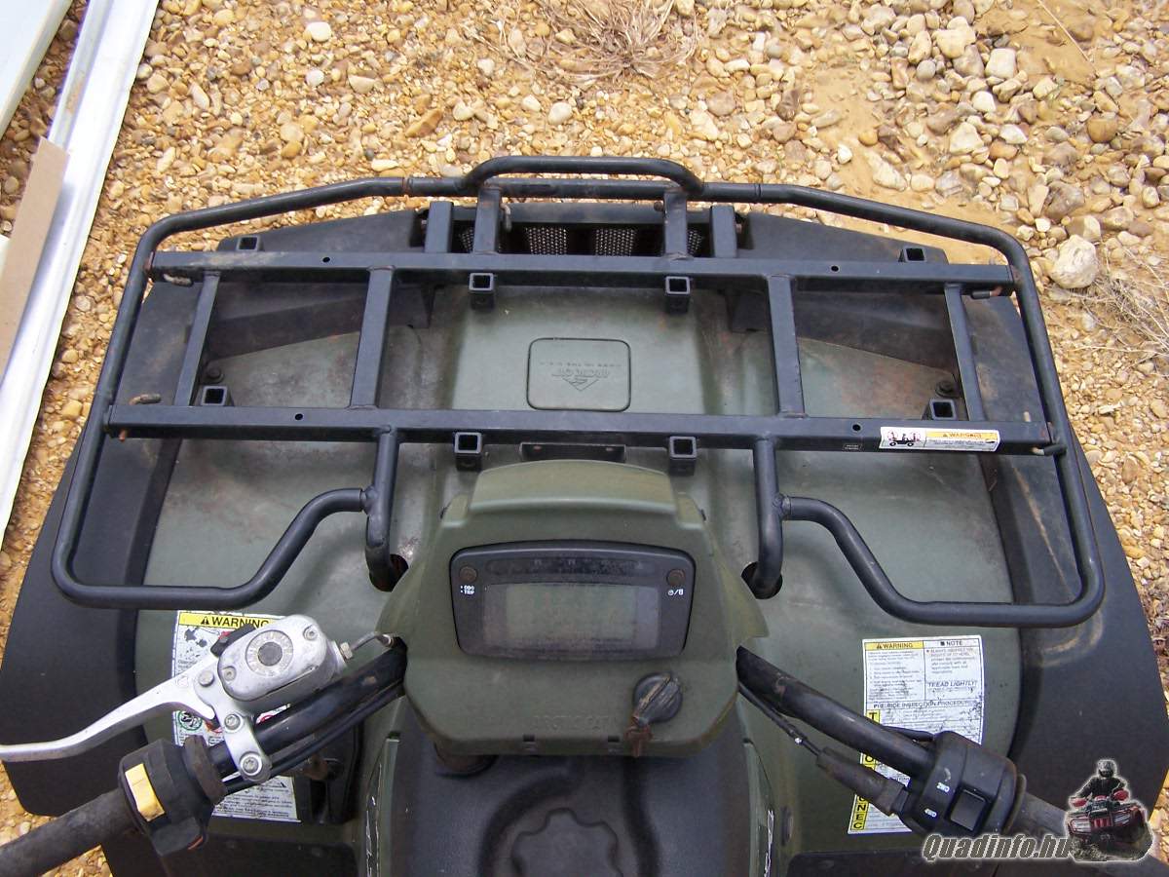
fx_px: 1283
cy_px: 438
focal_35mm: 38
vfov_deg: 37.7
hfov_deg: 49.0
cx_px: 584
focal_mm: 6.3
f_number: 2.8
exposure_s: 1/750
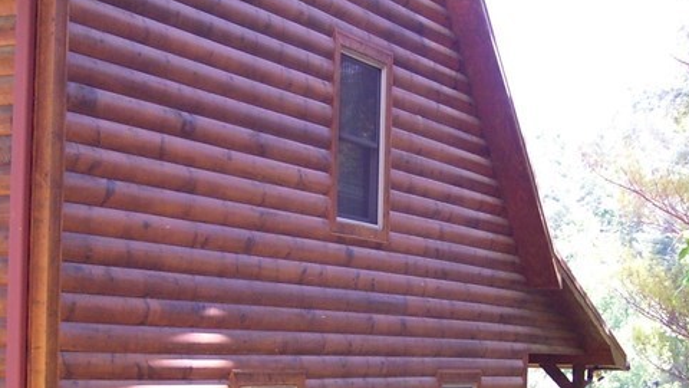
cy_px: 358
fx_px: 1571
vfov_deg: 13.9
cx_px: 355
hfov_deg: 24.7
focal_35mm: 86
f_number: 2.7
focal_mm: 6
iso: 80
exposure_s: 1/90
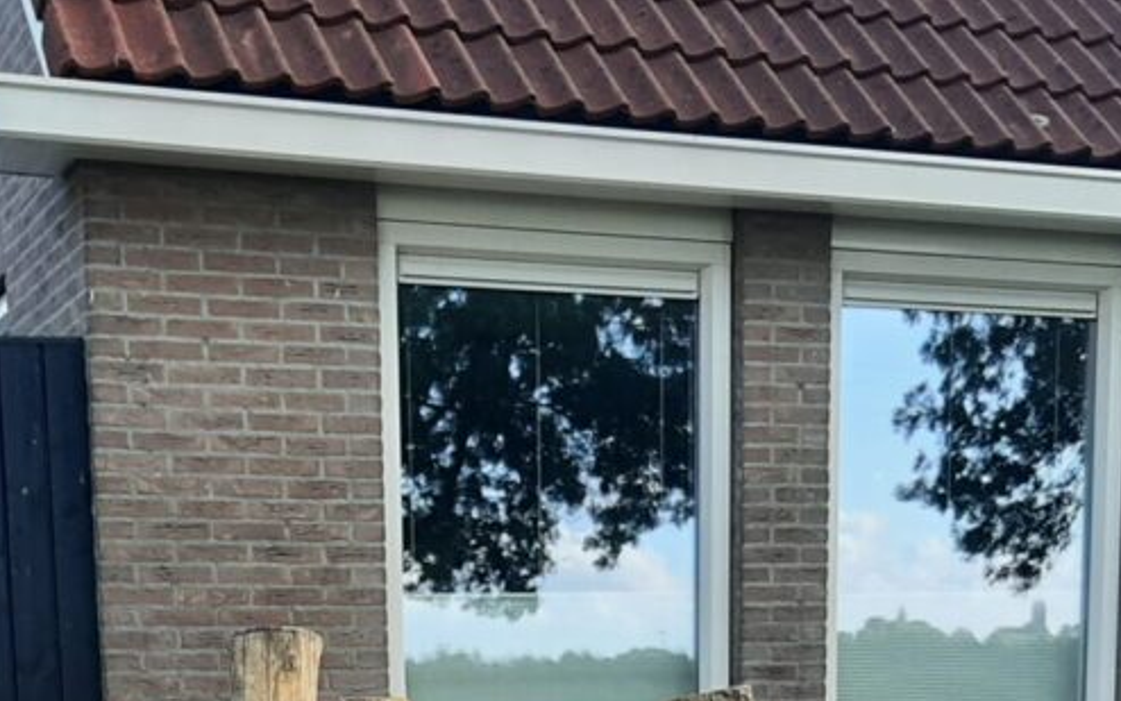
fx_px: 2047
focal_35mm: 67
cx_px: 436
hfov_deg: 30.5
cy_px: 980
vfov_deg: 17.8
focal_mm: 3.93
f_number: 1.7
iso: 40
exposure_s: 1/313
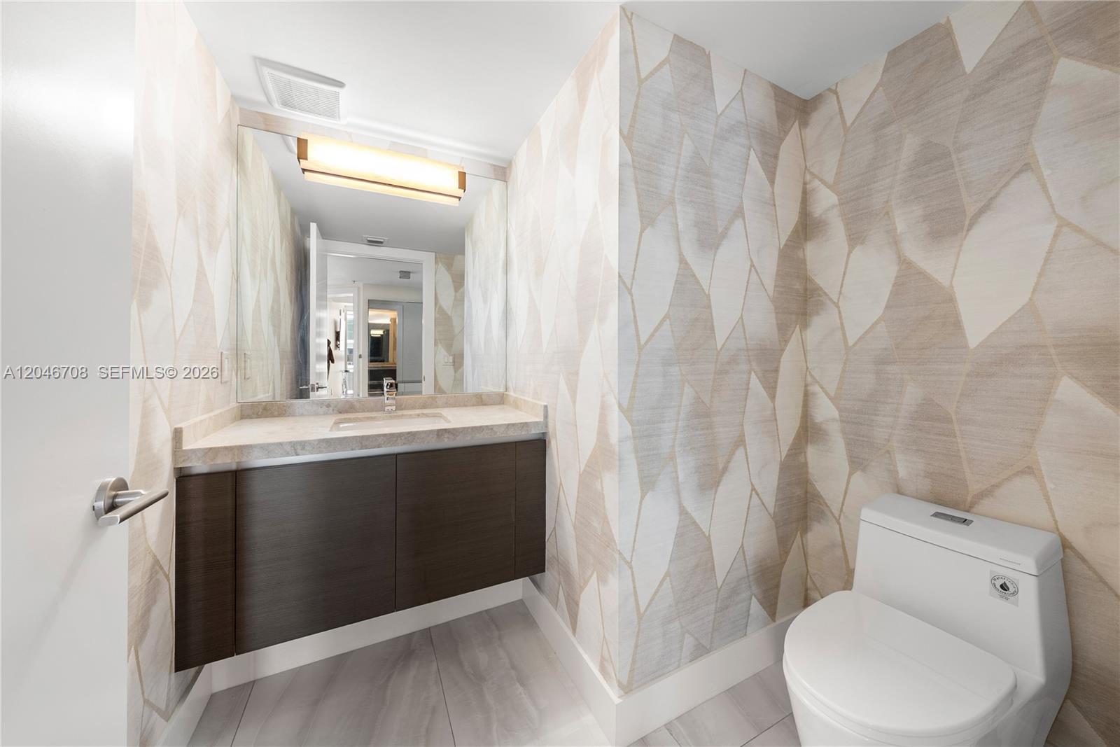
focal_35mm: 12
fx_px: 373
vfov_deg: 90.0
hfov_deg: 112.6
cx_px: 560
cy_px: 374
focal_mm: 12
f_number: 8
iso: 400
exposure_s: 1/10
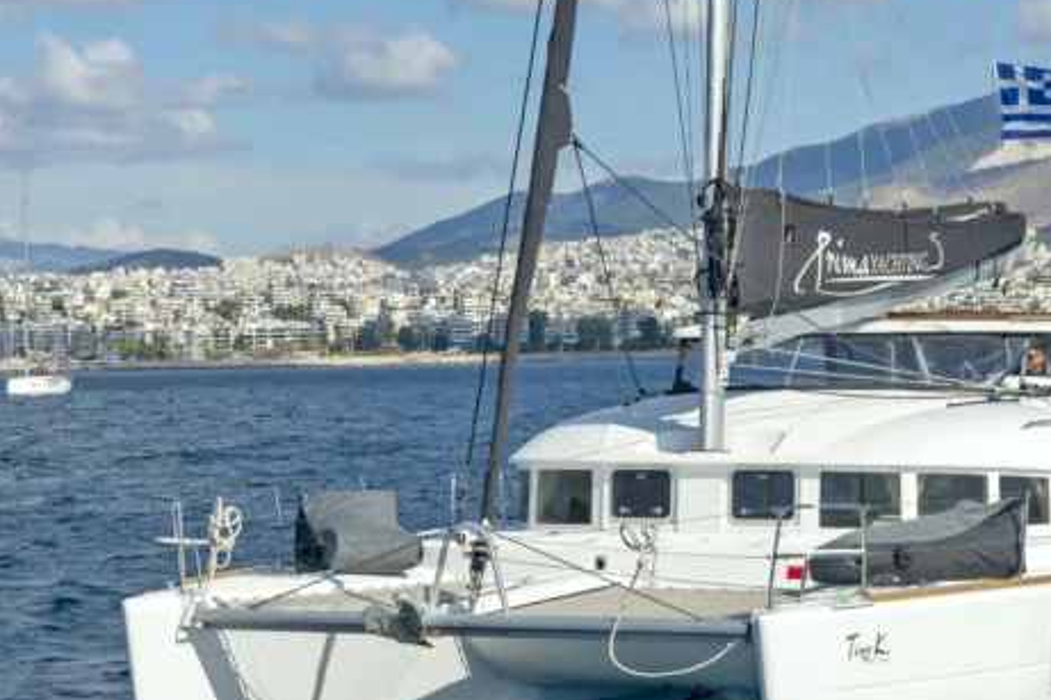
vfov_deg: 10.9
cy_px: 515
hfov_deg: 16.4
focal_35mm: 125
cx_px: 654
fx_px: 3648
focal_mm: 50
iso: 200
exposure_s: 1/1000
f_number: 8
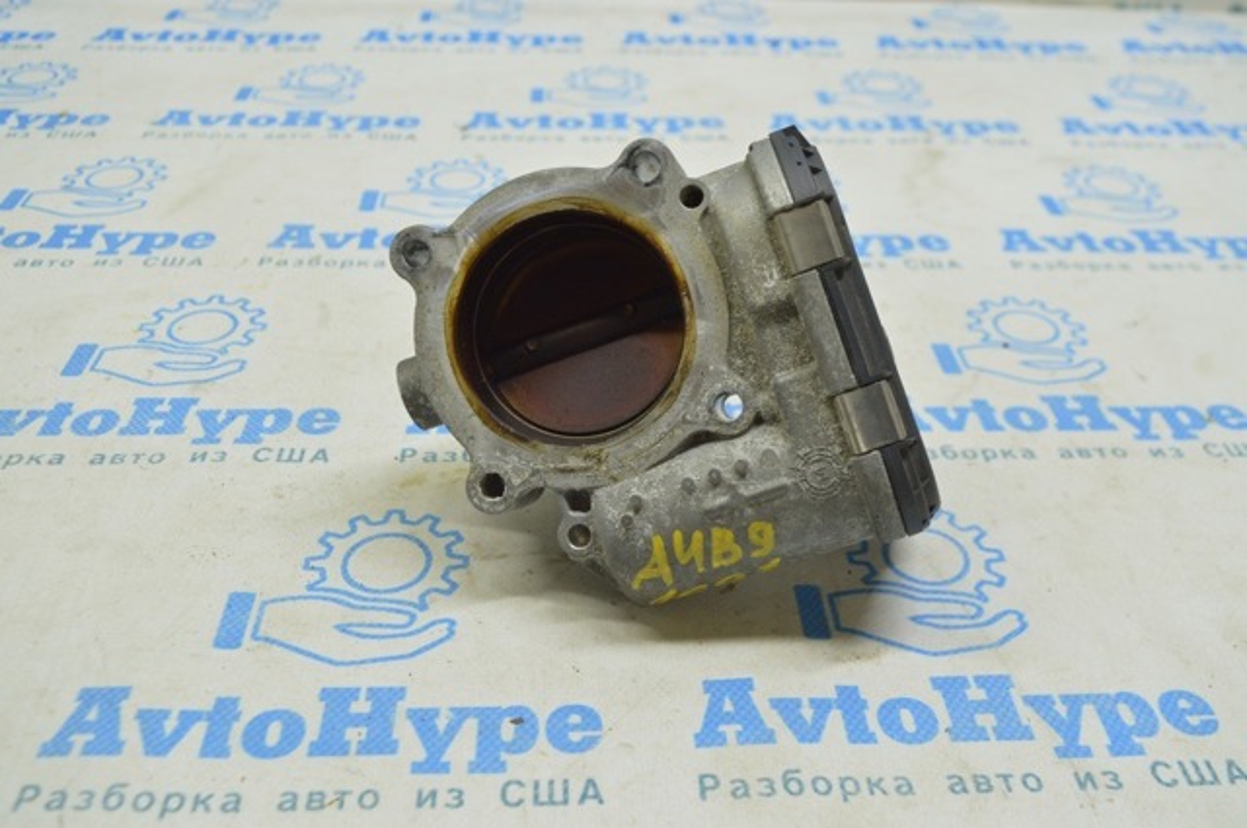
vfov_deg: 38.3
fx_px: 1194
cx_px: 624
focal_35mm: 34
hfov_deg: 55.2
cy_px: 414
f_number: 5.6
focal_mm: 23
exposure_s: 1/20
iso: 400
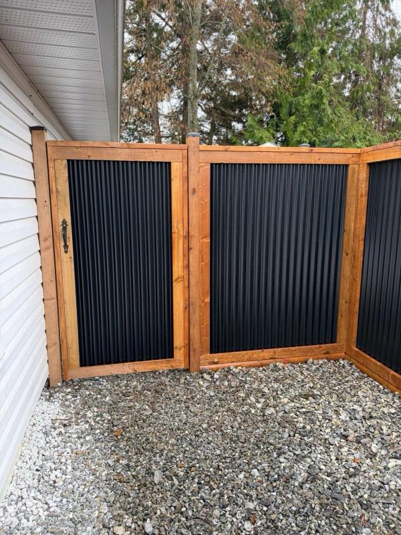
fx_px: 371
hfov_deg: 56.8
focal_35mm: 24
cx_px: 200
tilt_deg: -10.6
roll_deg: -0.4
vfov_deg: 71.6
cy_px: 268
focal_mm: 6.76
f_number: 1.78
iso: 125
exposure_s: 1/121
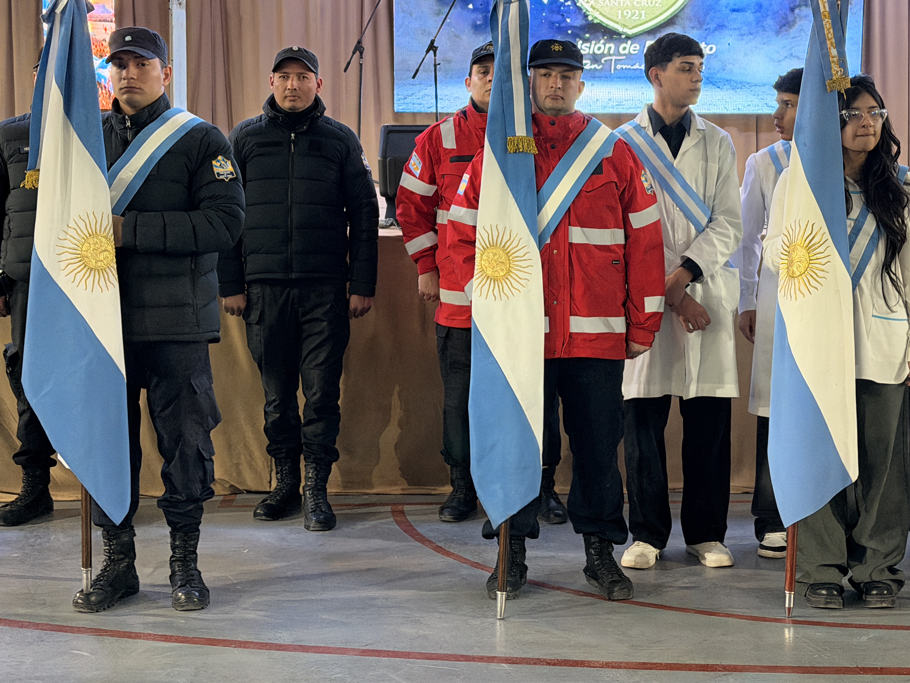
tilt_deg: -5.5
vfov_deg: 21.6
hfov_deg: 28.5
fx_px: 1788
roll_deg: -0.4
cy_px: 263
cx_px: 536
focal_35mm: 68
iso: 200
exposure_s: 1/33
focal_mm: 6.76
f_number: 1.78
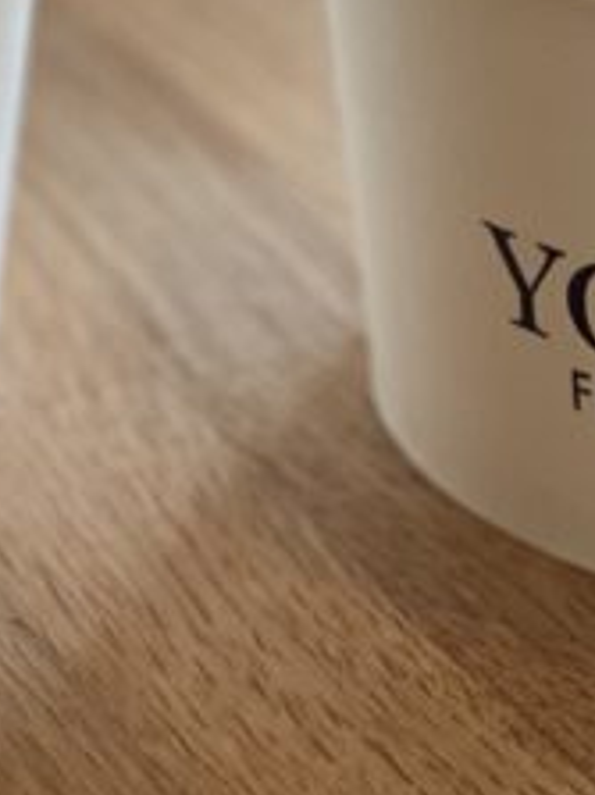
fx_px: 5483
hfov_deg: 6.2
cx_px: 114
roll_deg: +2.1
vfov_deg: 8.1
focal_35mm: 239
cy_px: -446
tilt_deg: -19.3
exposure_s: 1/100
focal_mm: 6
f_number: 2
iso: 160
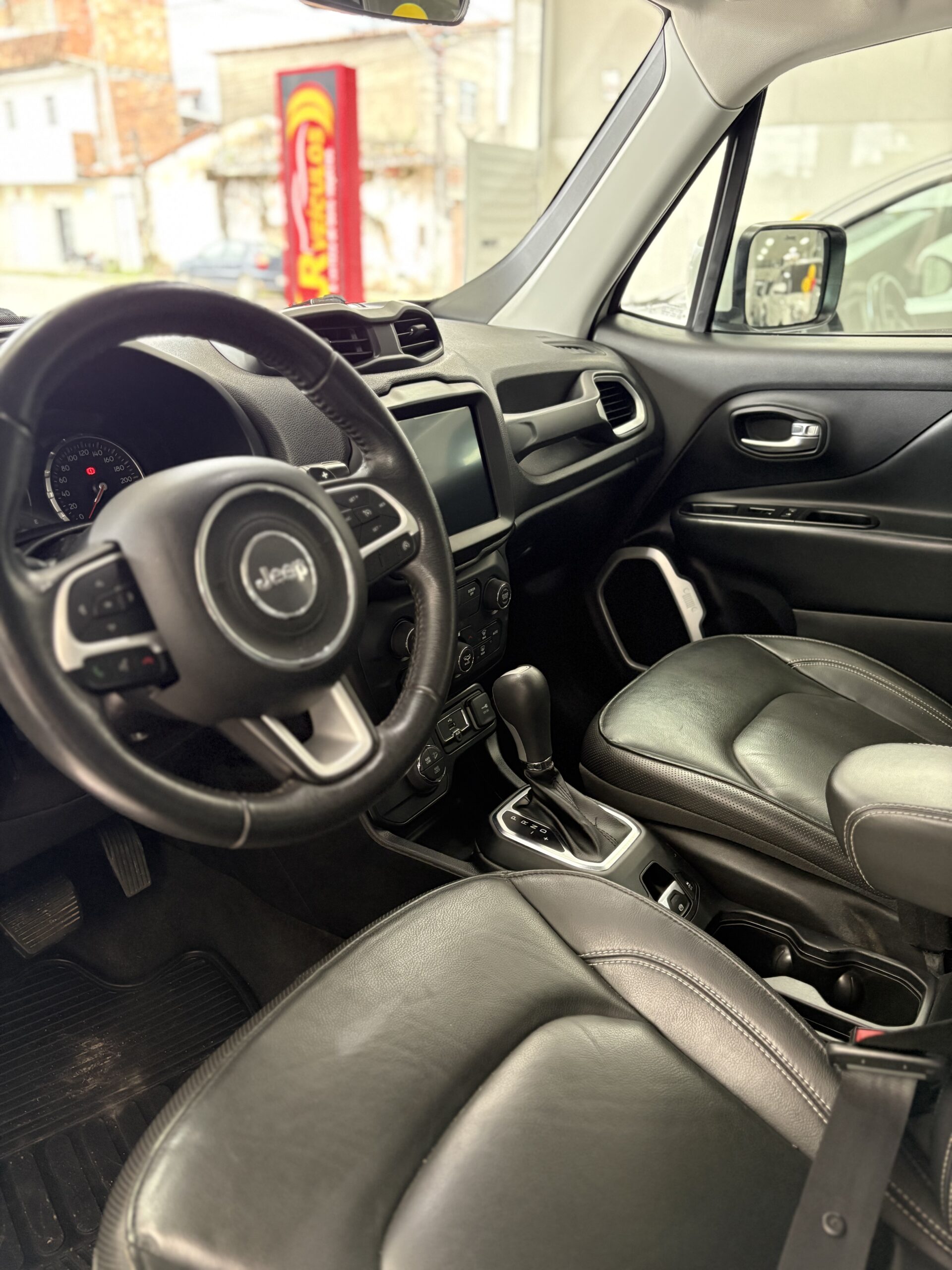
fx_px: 953
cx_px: 476
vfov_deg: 67.3
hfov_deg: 53.1
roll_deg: -1.1
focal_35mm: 26
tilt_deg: -22.6
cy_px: 635
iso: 500
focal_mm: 5.96
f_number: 1.6
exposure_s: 1/49
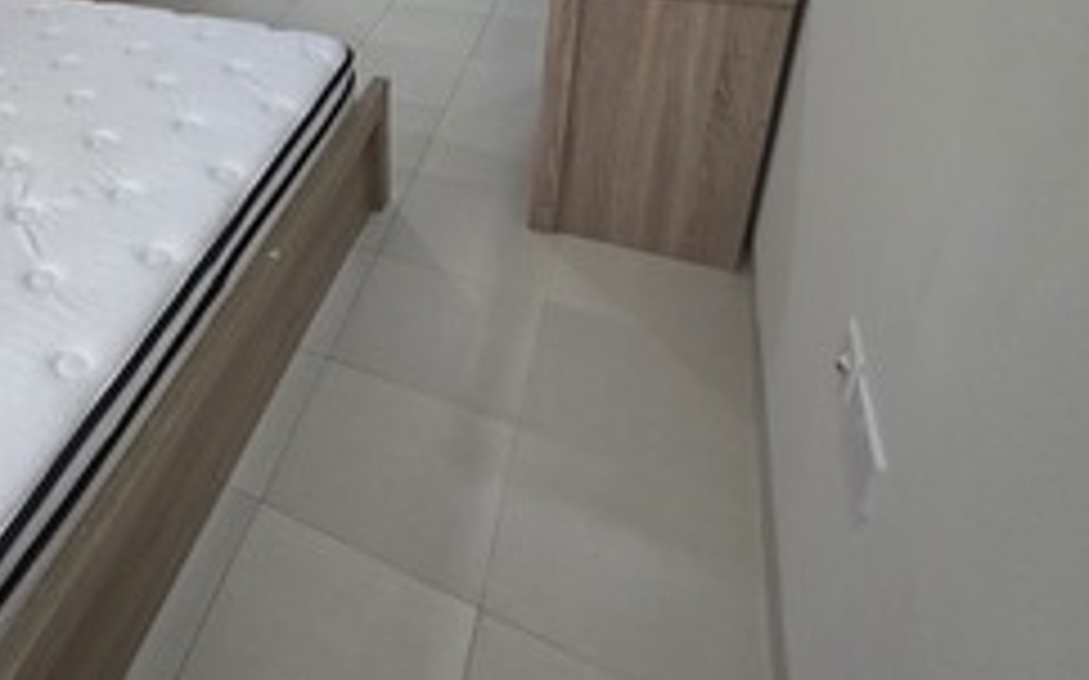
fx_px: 771
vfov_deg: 41.3
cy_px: -2
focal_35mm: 26
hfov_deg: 58.5
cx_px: 79
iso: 250
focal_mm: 2.2
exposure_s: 1/100
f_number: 1.9
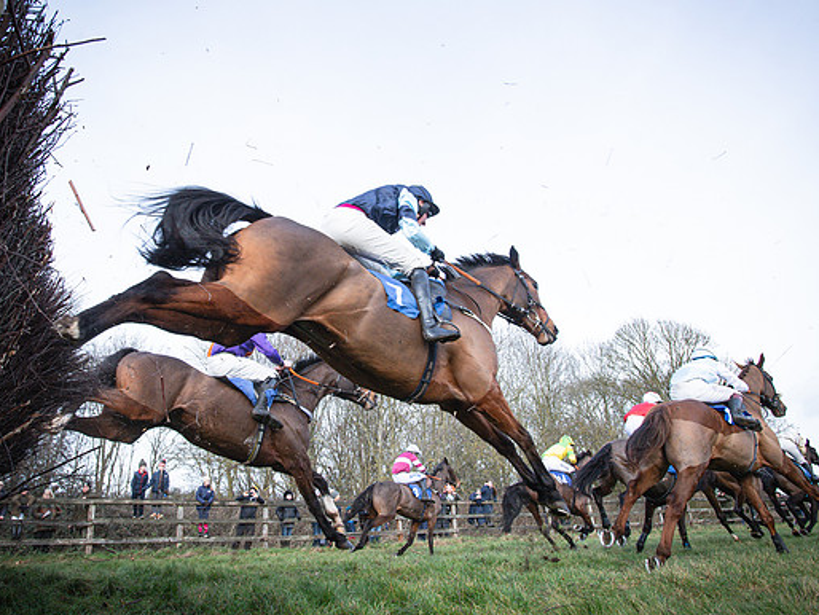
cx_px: 338
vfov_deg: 56.8
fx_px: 568
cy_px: 282
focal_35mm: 24
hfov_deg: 71.0
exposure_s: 1/1000
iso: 2000
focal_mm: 19
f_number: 8
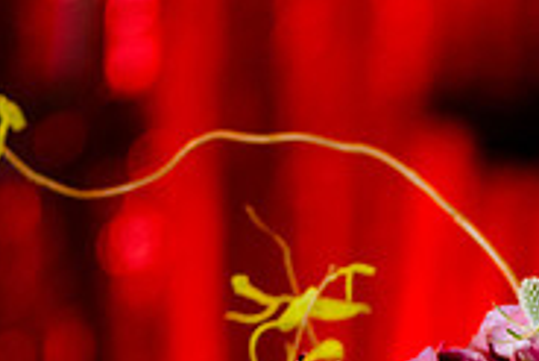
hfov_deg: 4.0
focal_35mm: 514
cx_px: 621
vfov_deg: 2.7
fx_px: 7702
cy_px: 510
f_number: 2.8
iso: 500
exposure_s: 1/100
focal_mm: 105
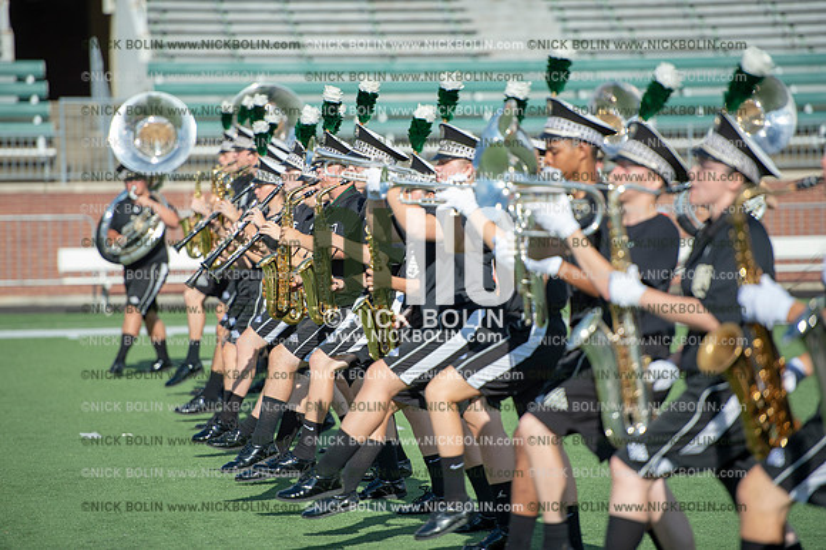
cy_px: 275
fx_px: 4586
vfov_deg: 6.9
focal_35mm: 200
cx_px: 413
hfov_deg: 10.3
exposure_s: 1/2000
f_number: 2.8
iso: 160
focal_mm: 200
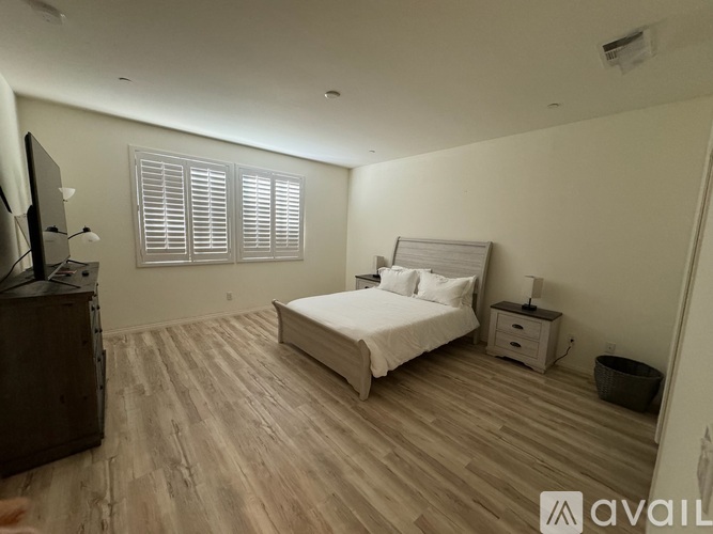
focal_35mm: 14
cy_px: 267
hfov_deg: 102.1
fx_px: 288
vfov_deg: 85.7
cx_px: 356
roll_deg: -2.6
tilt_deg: -6.4
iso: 320
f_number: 2.2
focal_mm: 2.22
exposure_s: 1/60
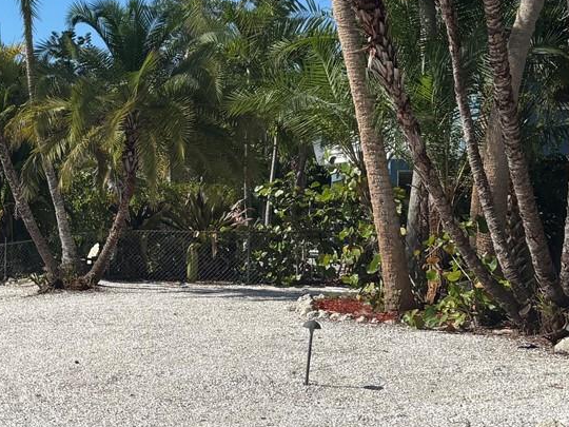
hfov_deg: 22.9
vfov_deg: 19.1
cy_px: 195
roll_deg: -1.7
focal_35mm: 77
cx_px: -148
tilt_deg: -1.1
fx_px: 1266
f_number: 1.6
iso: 50
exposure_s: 1/5348
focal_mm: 5.96
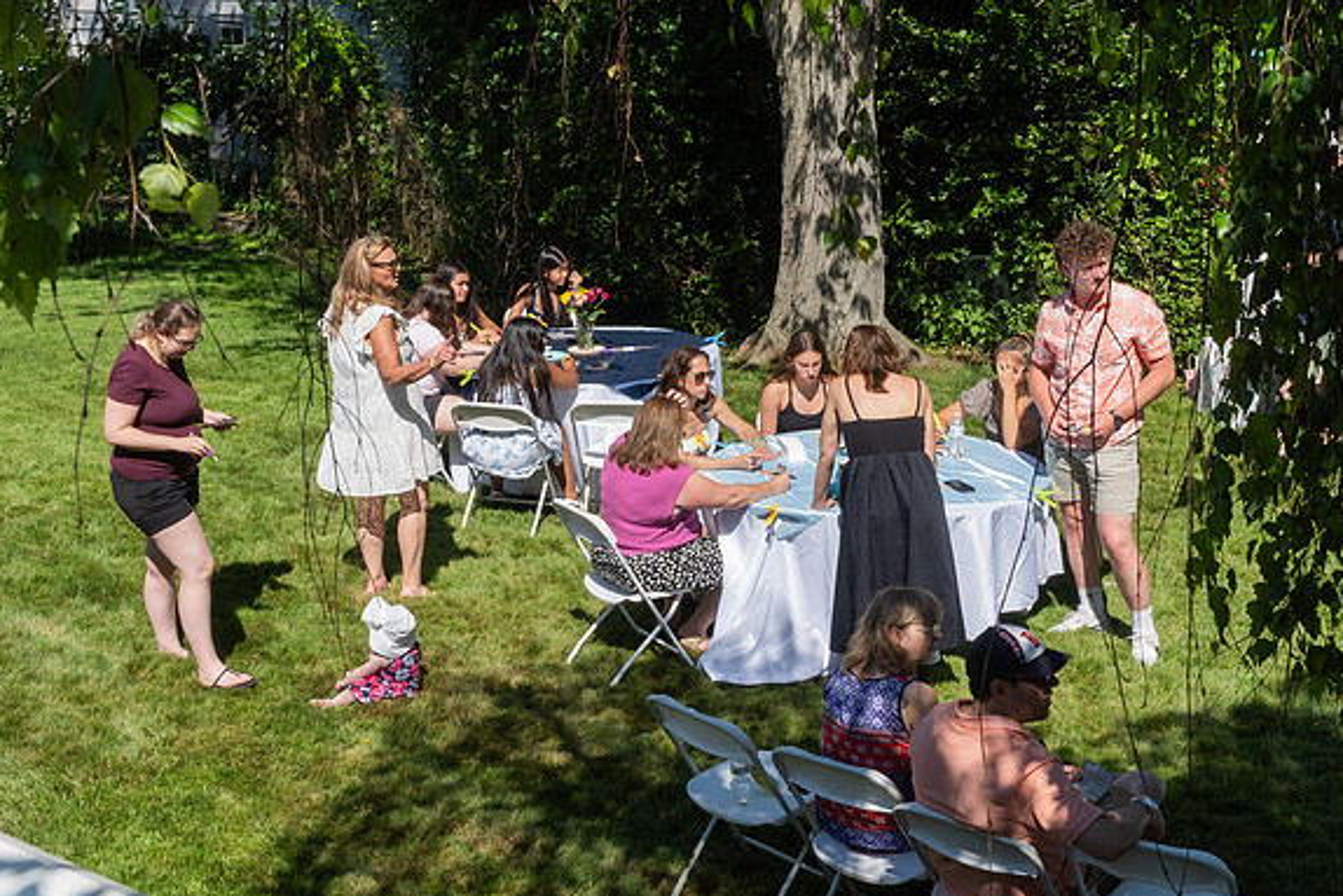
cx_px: 676
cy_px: 448
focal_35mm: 47
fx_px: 1754
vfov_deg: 28.7
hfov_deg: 41.9
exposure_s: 1/400
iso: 640
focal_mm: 31
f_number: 16
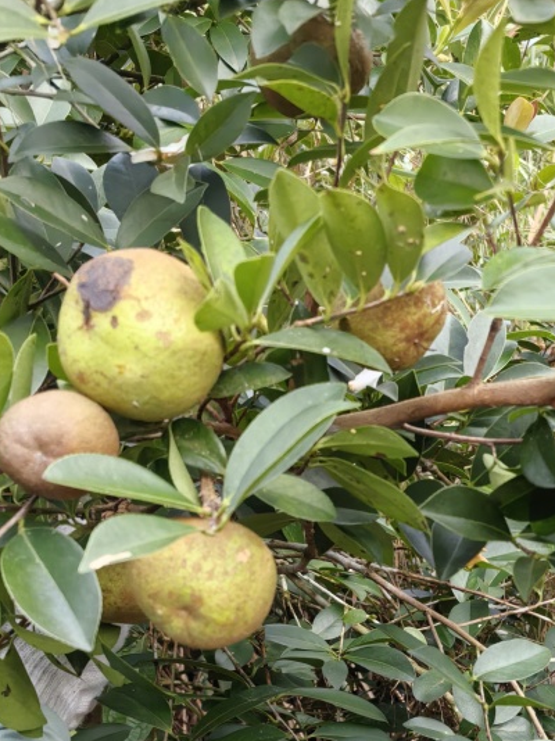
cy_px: 714
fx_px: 1155
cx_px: 545
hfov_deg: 25.7
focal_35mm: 54
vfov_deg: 33.1
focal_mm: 5.72
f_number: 2
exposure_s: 1/532
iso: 160
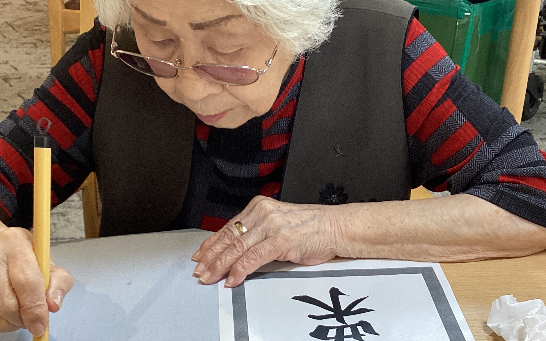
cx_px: 221
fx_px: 848
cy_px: 258
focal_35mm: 57
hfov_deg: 35.6
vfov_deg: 22.5
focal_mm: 3.3
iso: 80
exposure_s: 1/50
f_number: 2.4
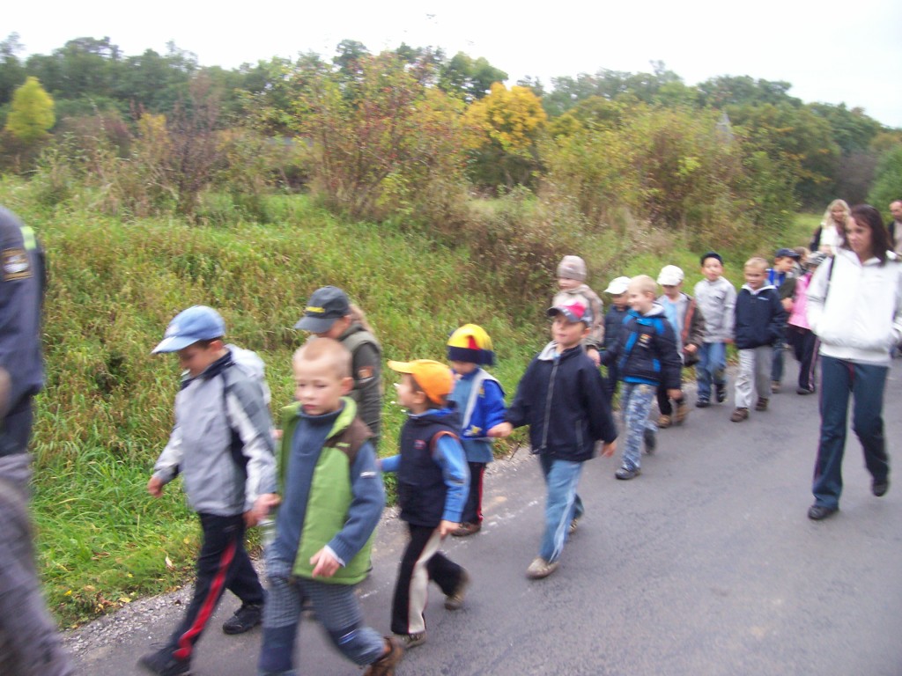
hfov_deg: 54.0
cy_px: 338
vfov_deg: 41.8
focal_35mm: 34
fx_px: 886
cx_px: 451
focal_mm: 5.6
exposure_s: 1/32
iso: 121
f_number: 2.7
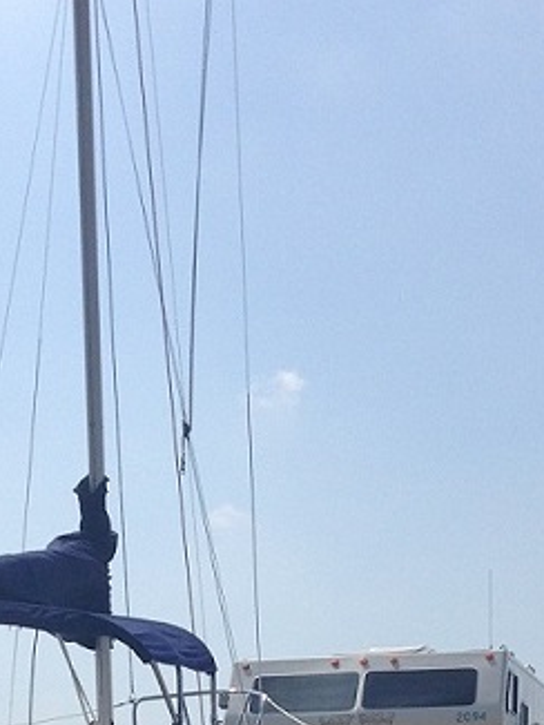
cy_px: 985
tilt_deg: -4.3
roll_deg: +0.6
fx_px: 2220
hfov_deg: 13.9
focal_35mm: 106
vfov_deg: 17.2
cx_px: 107
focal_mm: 4.12
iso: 50
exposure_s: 1/2710
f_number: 2.4
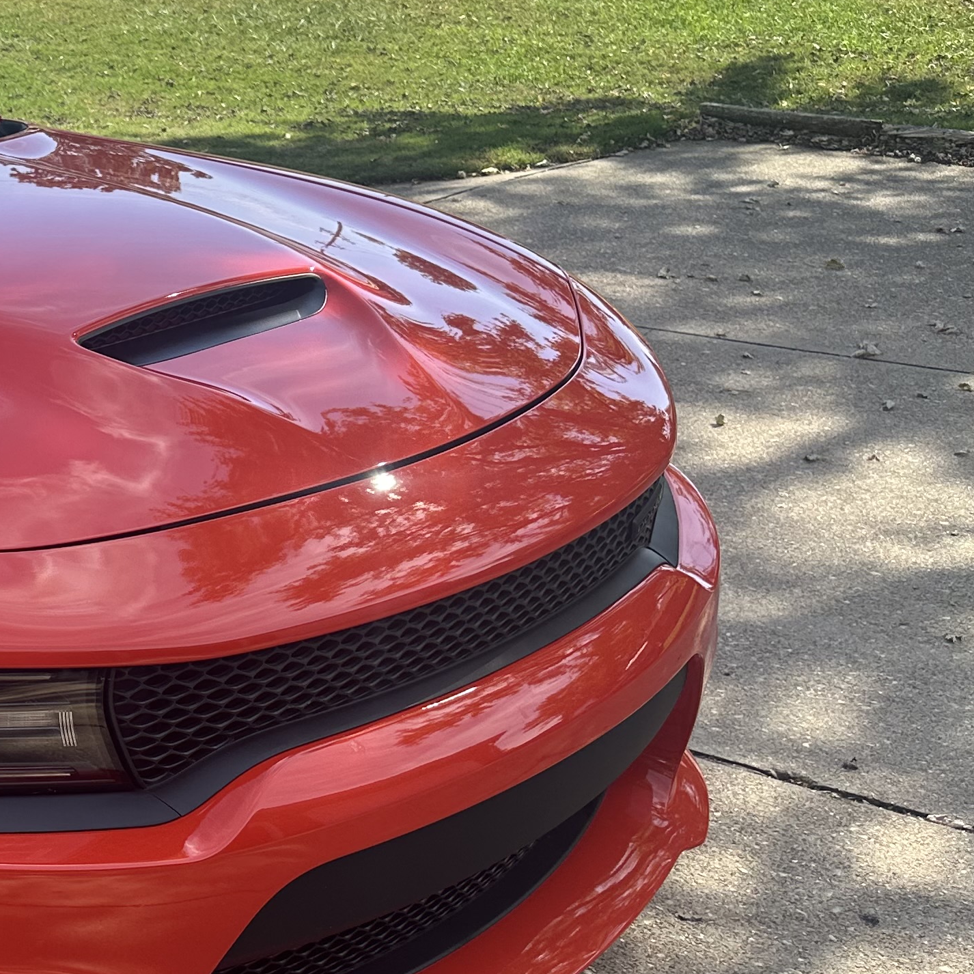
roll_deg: -0.8
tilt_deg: -20.8
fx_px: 1910
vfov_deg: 28.6
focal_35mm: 60
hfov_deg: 24.9
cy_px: 522
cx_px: -281
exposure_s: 1/1473
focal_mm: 6.86
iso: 80
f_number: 1.78
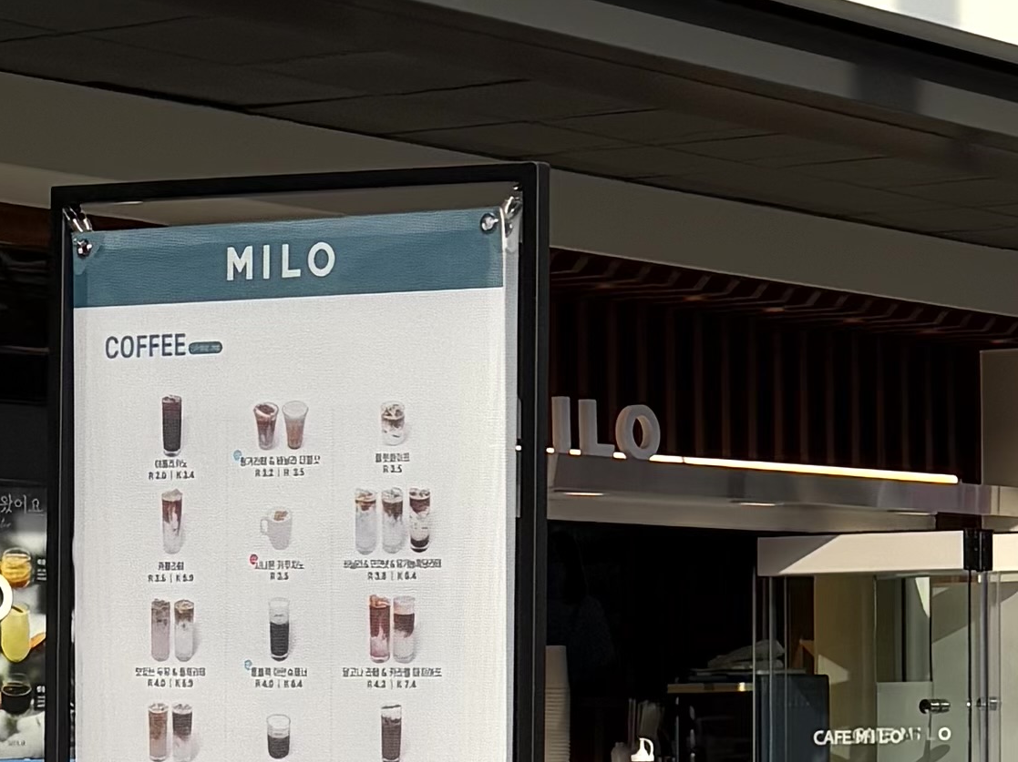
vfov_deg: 11.1
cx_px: 1541
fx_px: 3910
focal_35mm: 133
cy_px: 544
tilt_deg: +2.5
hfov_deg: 13.9
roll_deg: +0.8
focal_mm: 5.96
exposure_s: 1/3623
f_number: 1.6
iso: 50
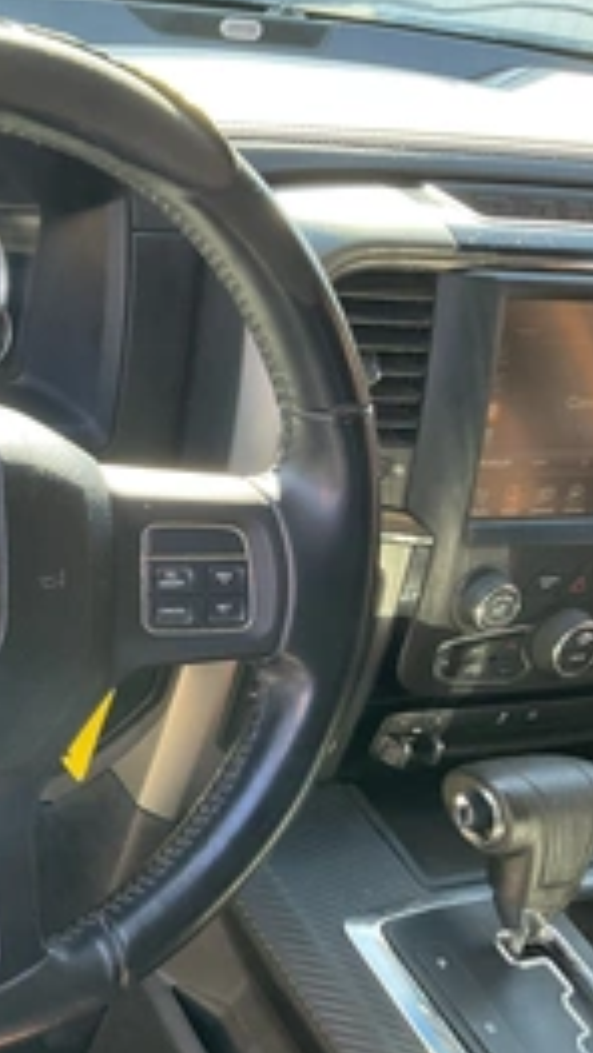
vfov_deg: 42.8
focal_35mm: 48
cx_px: -144
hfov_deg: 22.7
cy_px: 577
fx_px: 1341
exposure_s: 1/77
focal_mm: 3
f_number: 1.8
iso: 64
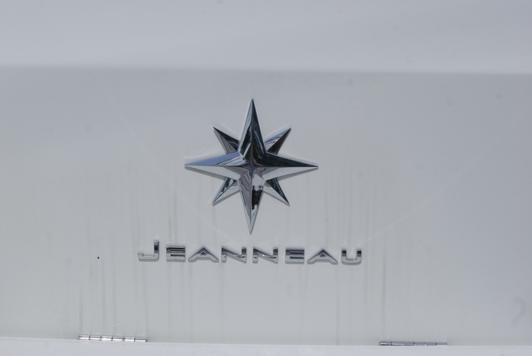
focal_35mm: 82
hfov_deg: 24.6
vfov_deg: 16.6
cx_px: 266
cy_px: 178
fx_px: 1220
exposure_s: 1/400
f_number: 11
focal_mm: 55
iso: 100
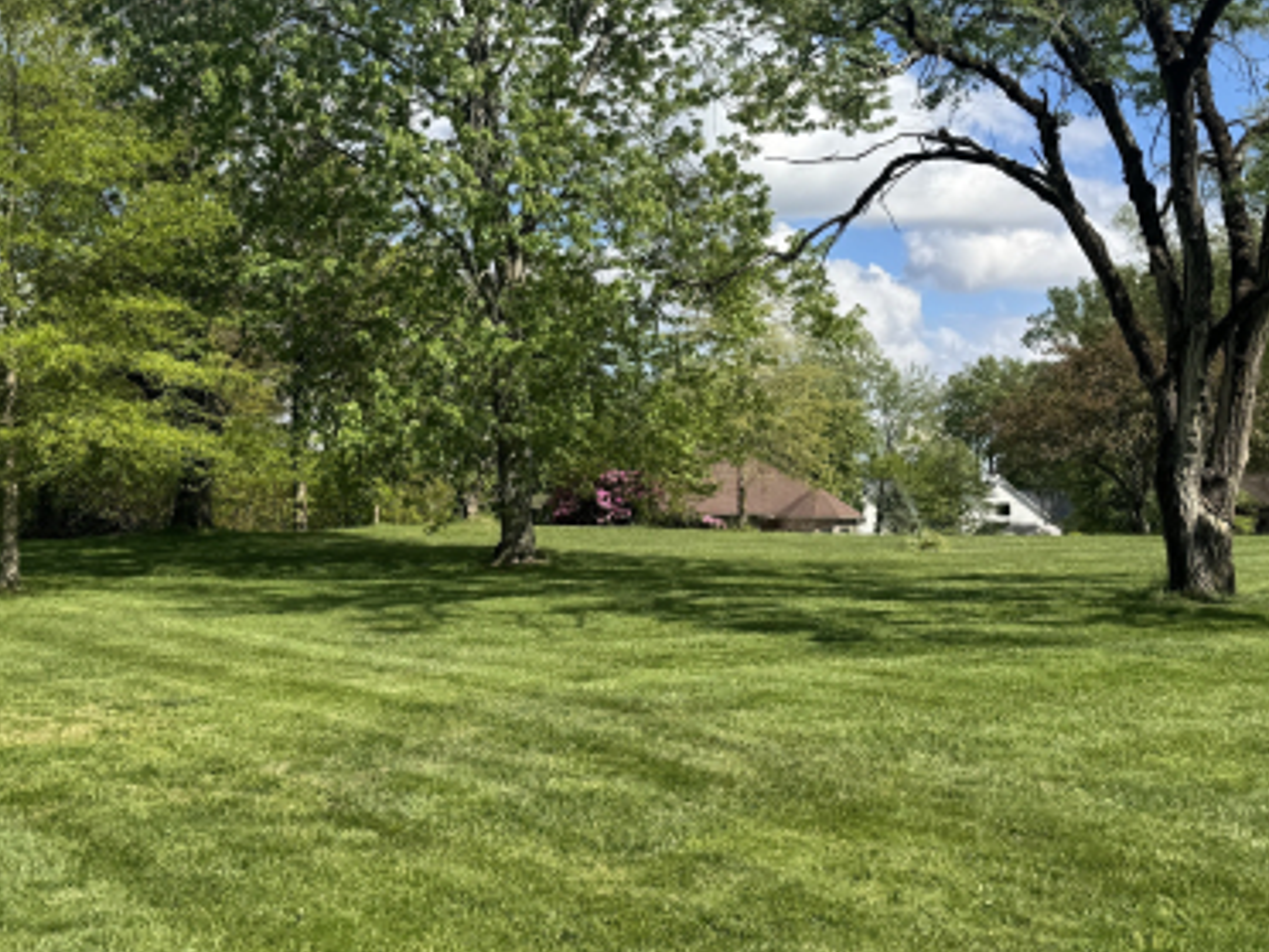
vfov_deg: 33.5
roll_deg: +0.7
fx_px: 1576
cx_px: 599
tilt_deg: +5.6
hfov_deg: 43.8
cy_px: 379
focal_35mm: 43
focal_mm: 6.76
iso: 80
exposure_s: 1/3802
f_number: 1.78
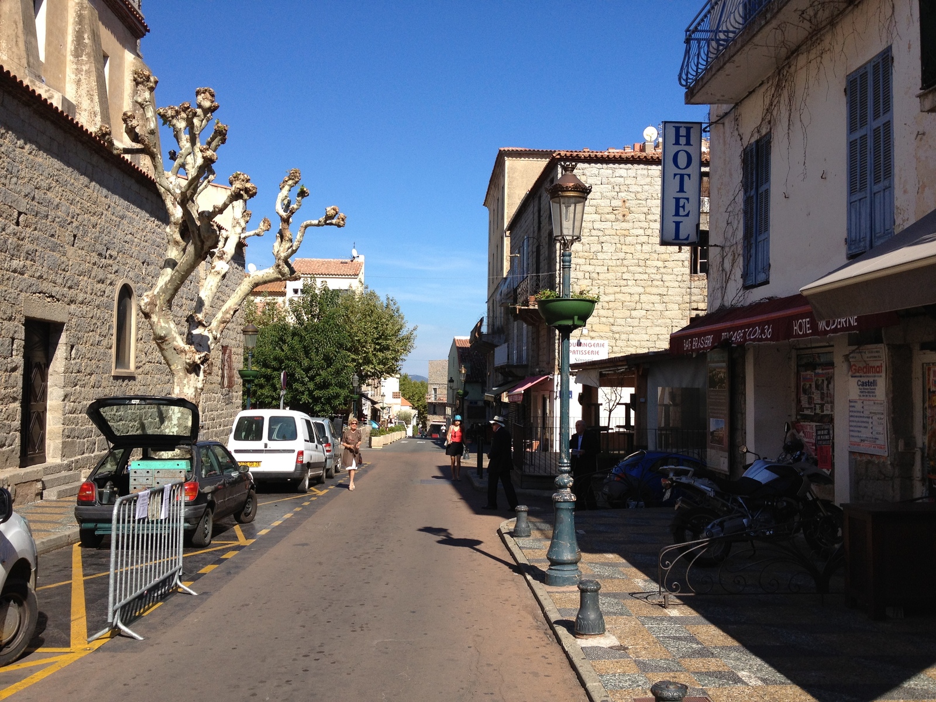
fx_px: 946
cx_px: 468
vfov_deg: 40.7
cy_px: 351
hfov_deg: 52.6
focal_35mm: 35
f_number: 2.4
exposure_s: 1/1534
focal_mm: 4.28
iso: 64
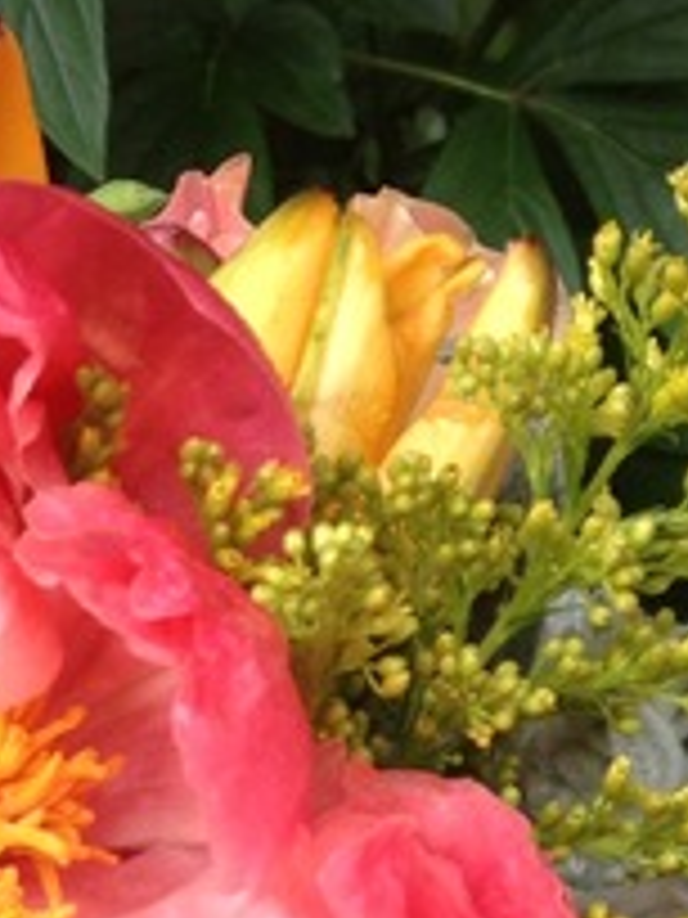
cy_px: 1537
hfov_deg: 11.4
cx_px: -270
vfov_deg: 14.2
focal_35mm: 126
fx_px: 3339
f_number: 2.4
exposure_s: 1/222
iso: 50
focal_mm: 4.28
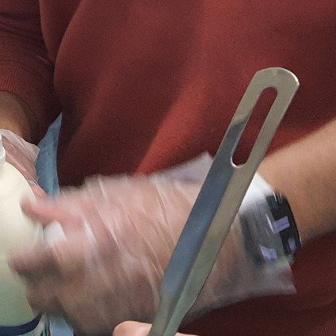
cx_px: -120
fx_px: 1142
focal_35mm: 104
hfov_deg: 15.8
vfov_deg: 15.8
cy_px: -118
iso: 250
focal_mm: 4.32
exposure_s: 1/120
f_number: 1.7
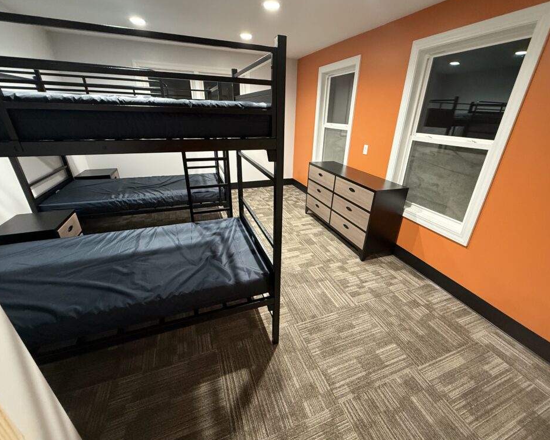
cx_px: 286
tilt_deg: -23.4
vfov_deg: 84.0
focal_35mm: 15
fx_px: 244
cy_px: 221
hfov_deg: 96.8
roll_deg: -2.0
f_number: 2.2
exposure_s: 1/60
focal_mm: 2.22
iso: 500
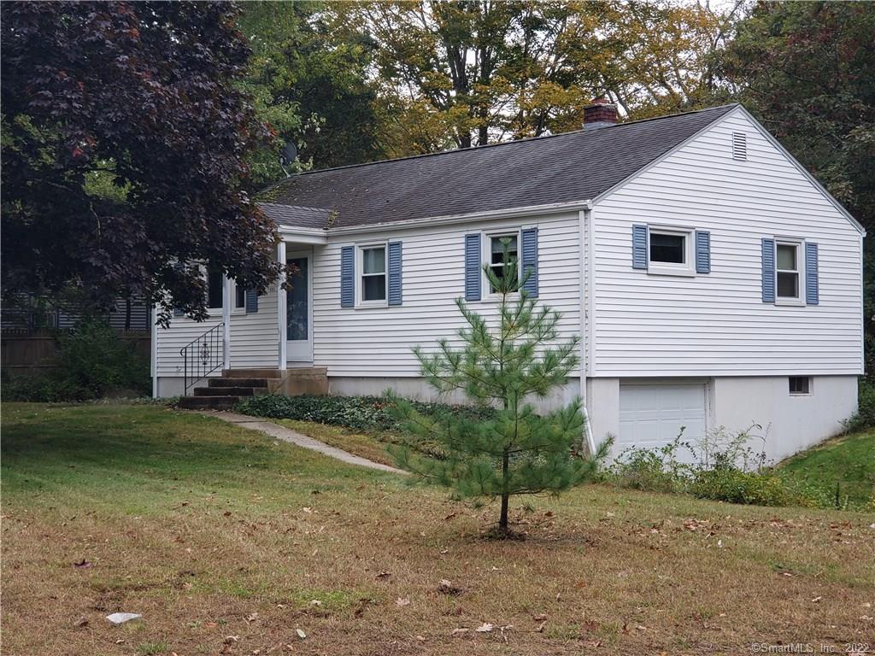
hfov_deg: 36.8
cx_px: 438
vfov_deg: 28.0
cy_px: 328
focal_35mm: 52
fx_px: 1314
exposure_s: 1/35
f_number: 2.4
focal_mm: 6
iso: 32
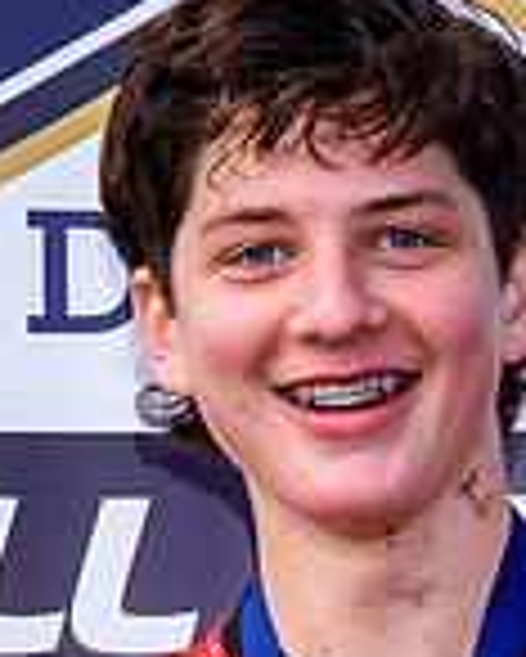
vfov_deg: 4.3
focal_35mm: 451
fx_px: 8767
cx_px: 329
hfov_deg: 3.4
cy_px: 880
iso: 100
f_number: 5.6
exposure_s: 1/160
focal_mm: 56
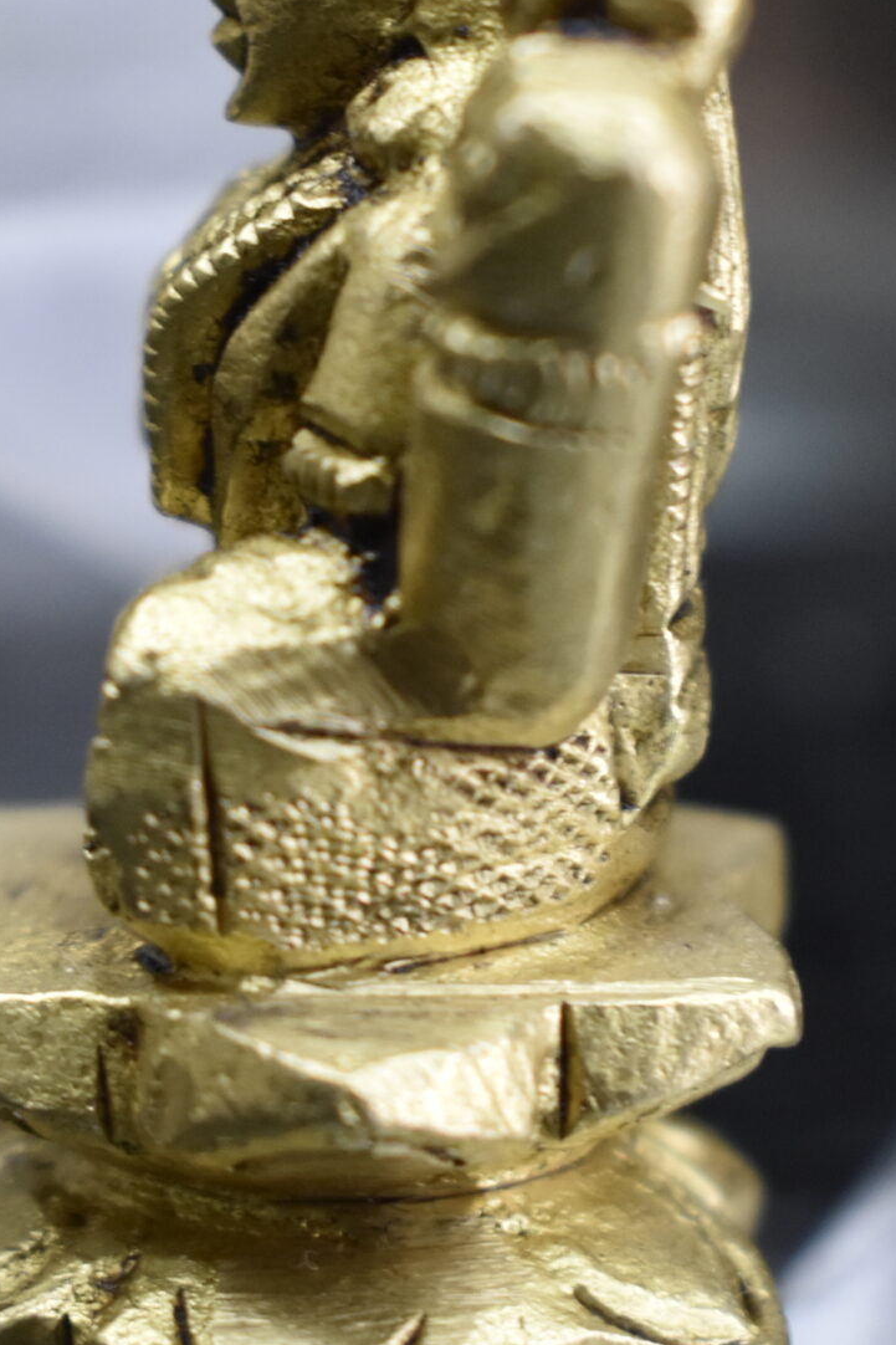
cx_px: 559
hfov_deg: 9.7
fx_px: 5303
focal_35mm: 142
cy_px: 522
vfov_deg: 14.4
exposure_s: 1/60
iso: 1250
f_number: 4.8
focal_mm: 40
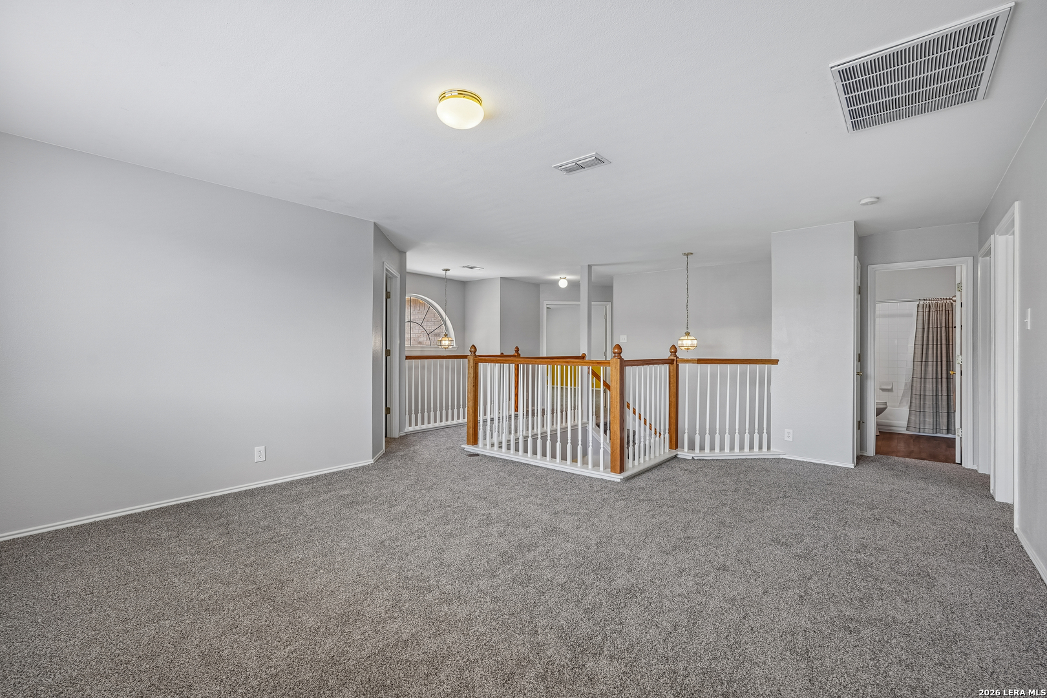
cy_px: 349
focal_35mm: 16
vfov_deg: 73.7
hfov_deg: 96.7
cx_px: 524
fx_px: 465
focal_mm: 16
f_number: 8
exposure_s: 1/30
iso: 400
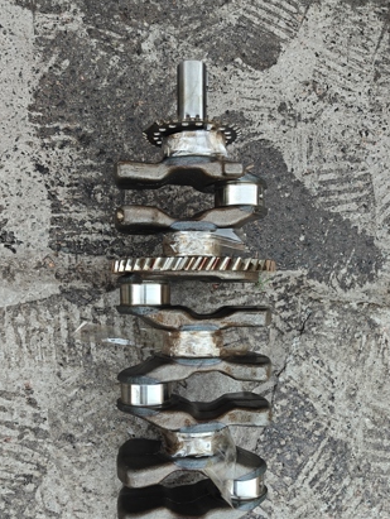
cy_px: 299
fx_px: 420
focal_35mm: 28
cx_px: 186
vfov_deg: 63.1
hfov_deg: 49.8
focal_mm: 5.59
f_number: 1.8
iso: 640
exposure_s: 1/100
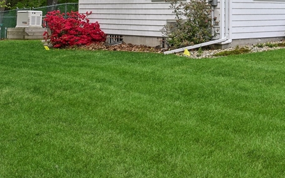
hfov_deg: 27.6
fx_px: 536
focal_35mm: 69
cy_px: -18
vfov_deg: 18.2
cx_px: 301
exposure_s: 1/500
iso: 400
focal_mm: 30
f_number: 8
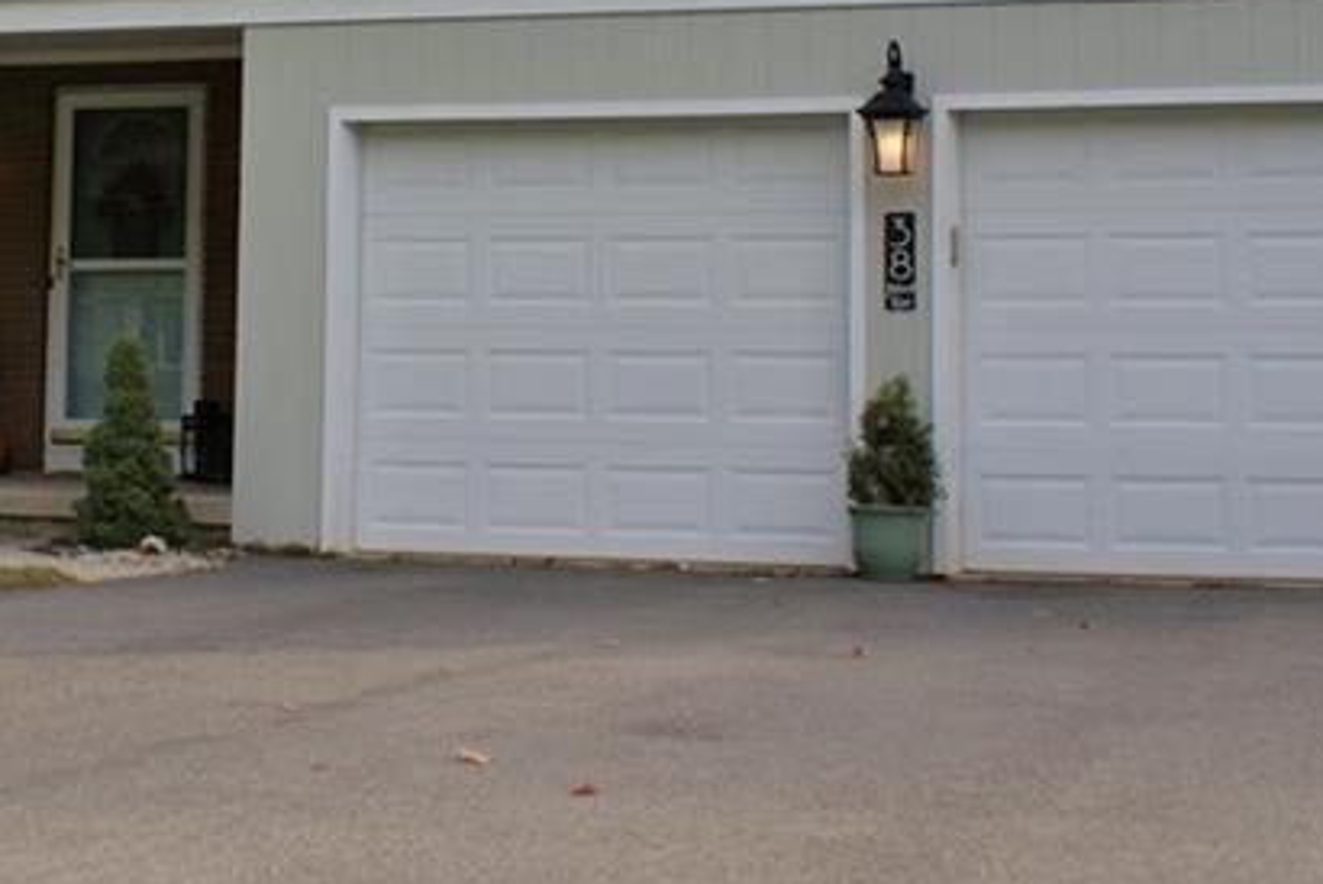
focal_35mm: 75
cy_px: -74
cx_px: 361
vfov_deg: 17.6
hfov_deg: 26.7
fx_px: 2758
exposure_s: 1/250
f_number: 6.3
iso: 100
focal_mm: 20
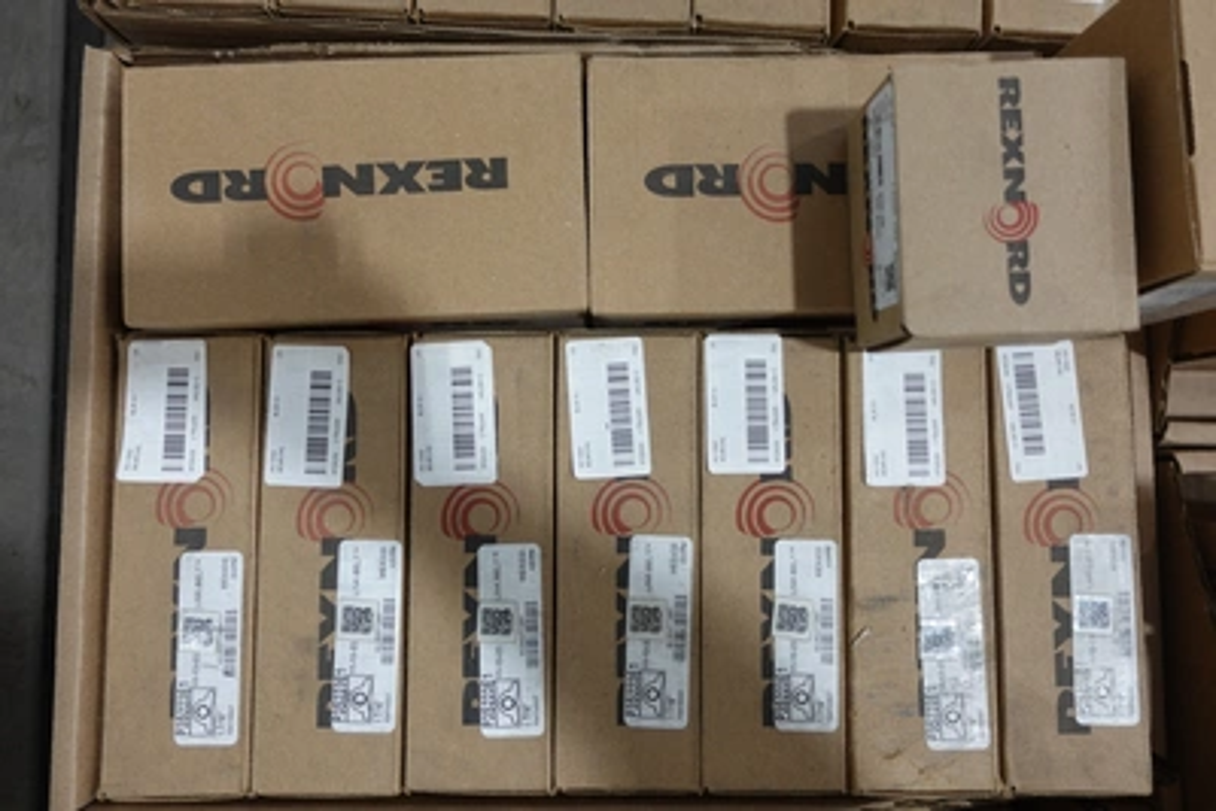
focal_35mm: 24
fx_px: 811
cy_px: 406
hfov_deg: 73.7
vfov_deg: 53.2
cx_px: 608
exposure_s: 1/30
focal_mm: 8.8
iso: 160
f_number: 1.8
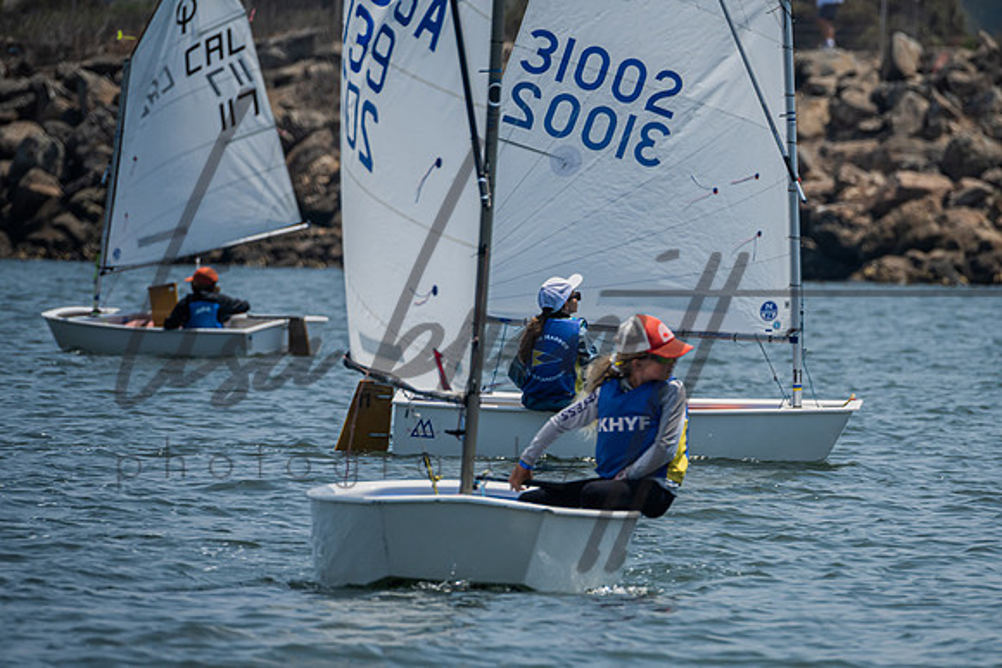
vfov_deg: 2.6
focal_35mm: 527
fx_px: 14673
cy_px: 371
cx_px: 650
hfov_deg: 3.9
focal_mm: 400
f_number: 8
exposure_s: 1/1600
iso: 320
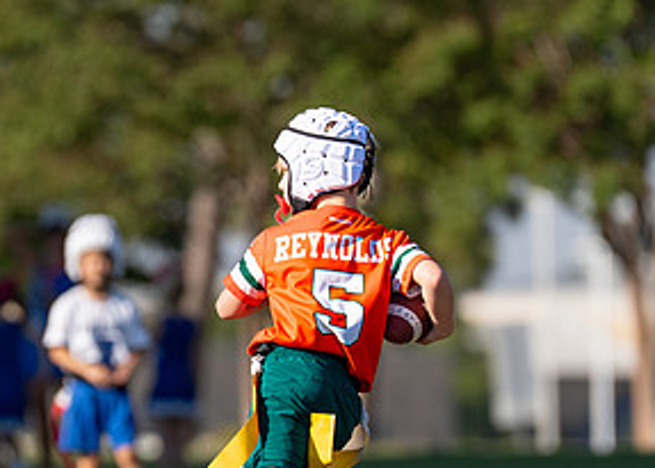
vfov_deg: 2.2
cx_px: 157
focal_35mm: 666
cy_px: 294
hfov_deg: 3.0
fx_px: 12389
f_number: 2.8
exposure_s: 1/4000
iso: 200
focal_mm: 200
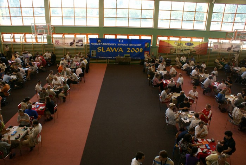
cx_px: 123
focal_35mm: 27
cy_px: 82
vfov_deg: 48.0
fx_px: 185
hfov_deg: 67.3
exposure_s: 1/125
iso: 400
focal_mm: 18
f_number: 5.6
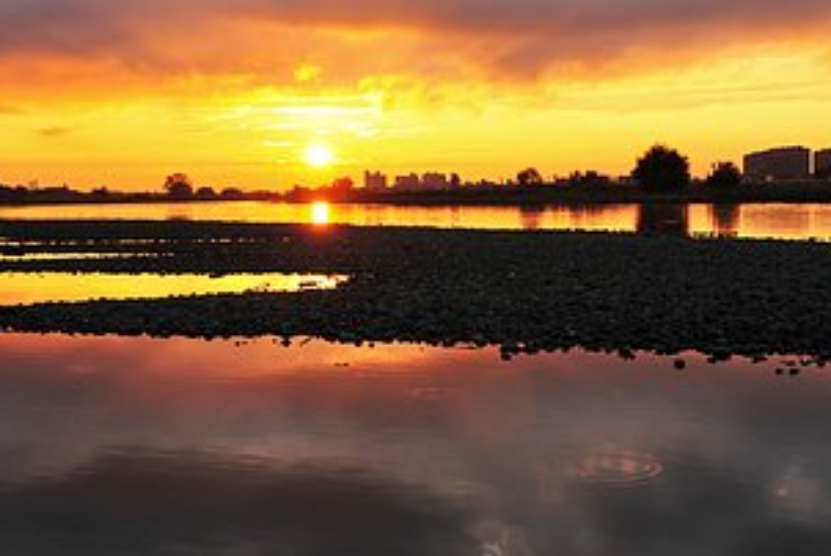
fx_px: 1409
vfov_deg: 22.3
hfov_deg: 32.8
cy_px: 286
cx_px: 404
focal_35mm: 61
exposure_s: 1/80
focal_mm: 24
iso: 200
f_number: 8
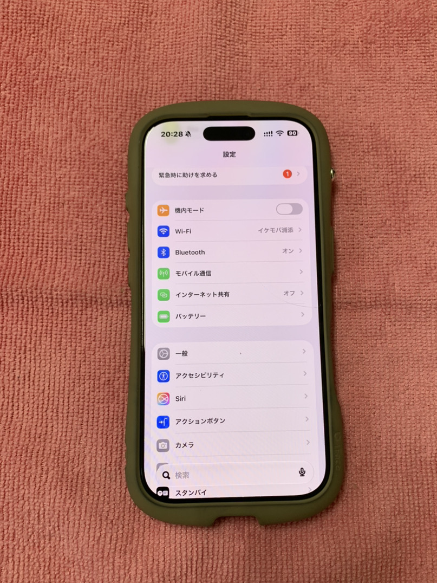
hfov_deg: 48.2
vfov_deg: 61.6
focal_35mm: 29
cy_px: 316
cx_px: 239
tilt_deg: -80.9
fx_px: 488
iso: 80
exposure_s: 1/120
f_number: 1.8
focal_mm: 4.25
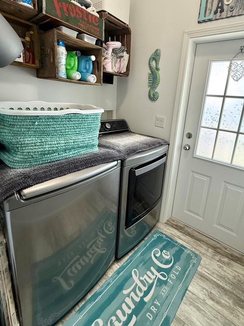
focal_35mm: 18
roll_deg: -4.6
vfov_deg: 87.2
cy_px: 140
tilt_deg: -13.9
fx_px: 169
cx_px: 139
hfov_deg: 71.3
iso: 250
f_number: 2.2
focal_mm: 2.22
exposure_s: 1/120
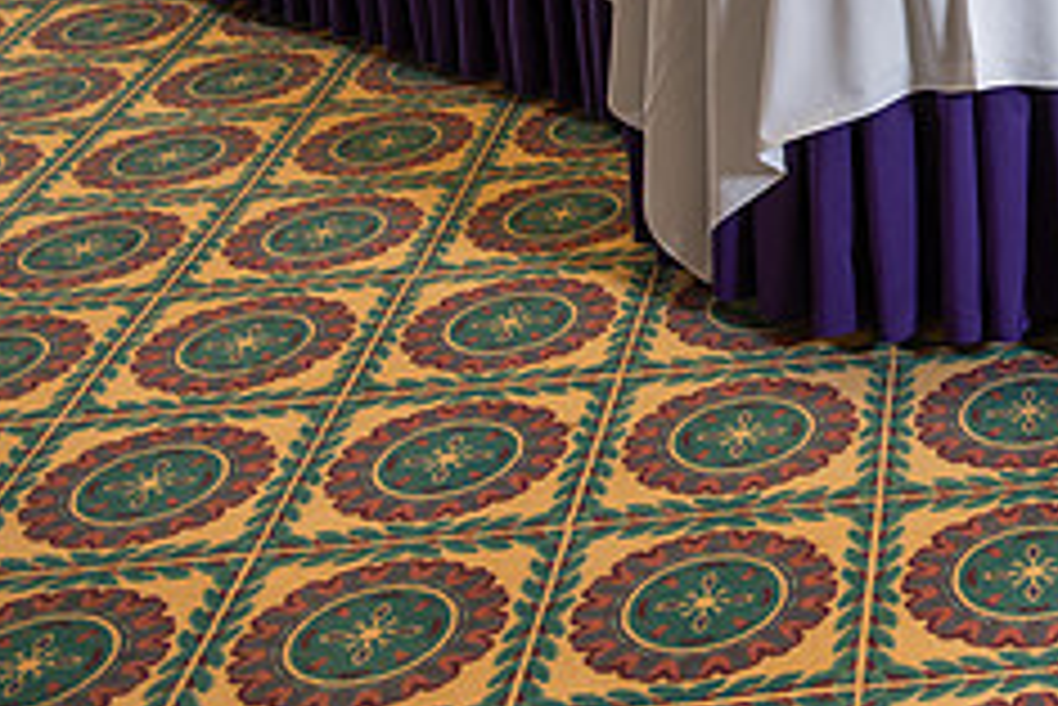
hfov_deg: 23.8
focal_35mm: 79
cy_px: -151
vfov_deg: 16.5
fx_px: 2323
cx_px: 1198
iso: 640
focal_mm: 32
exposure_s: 1/80
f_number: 4
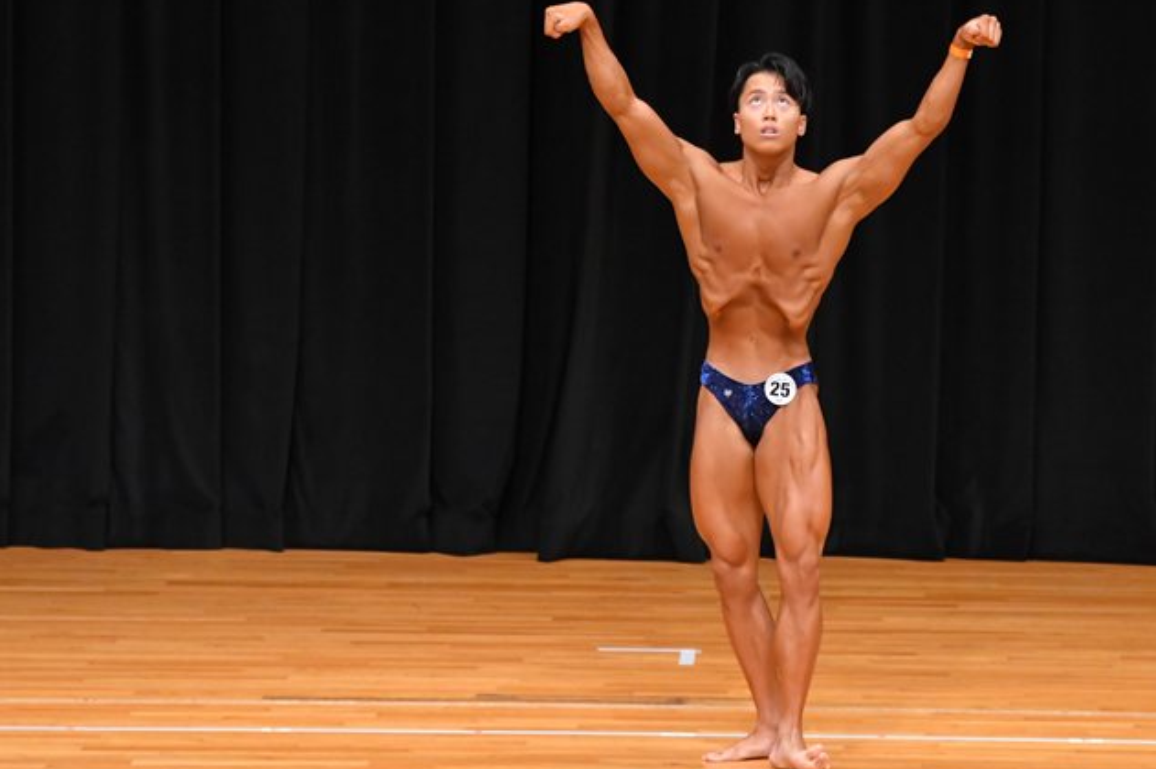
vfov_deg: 4.7
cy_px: 331
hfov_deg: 7.0
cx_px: 679
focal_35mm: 295
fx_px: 9467
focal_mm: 160
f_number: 5.6
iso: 4000
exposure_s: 1/400
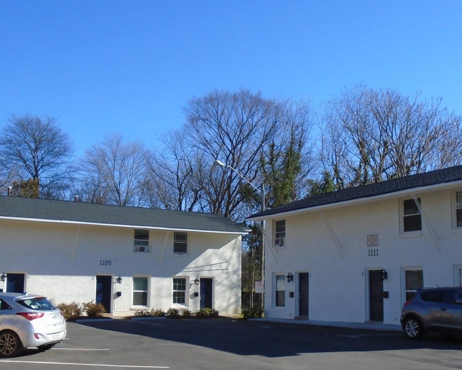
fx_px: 588
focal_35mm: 43
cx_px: 246
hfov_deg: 42.9
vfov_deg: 34.8
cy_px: 219
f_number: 3.2
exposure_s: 1/1000
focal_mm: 4.6
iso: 100
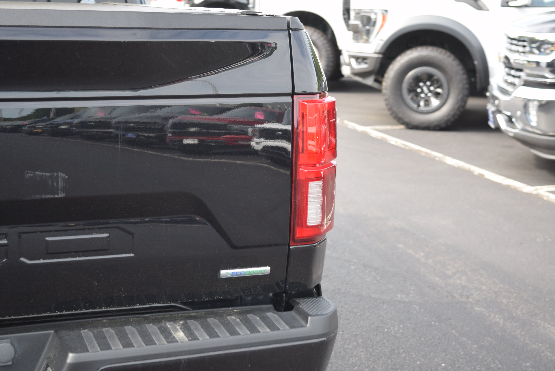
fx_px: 1065
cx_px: 278
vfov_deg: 19.8
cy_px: 186
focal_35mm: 69
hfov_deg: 29.2
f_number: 5
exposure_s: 1/100
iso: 400
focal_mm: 46
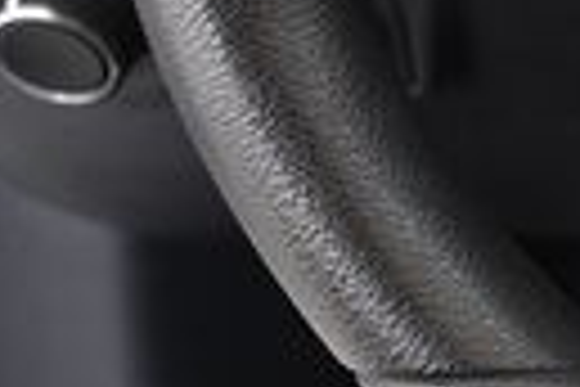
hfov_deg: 10.3
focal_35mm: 179
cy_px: -47
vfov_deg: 7.6
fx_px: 2884
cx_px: 1286
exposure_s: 1/200
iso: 1250
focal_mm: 24
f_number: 4
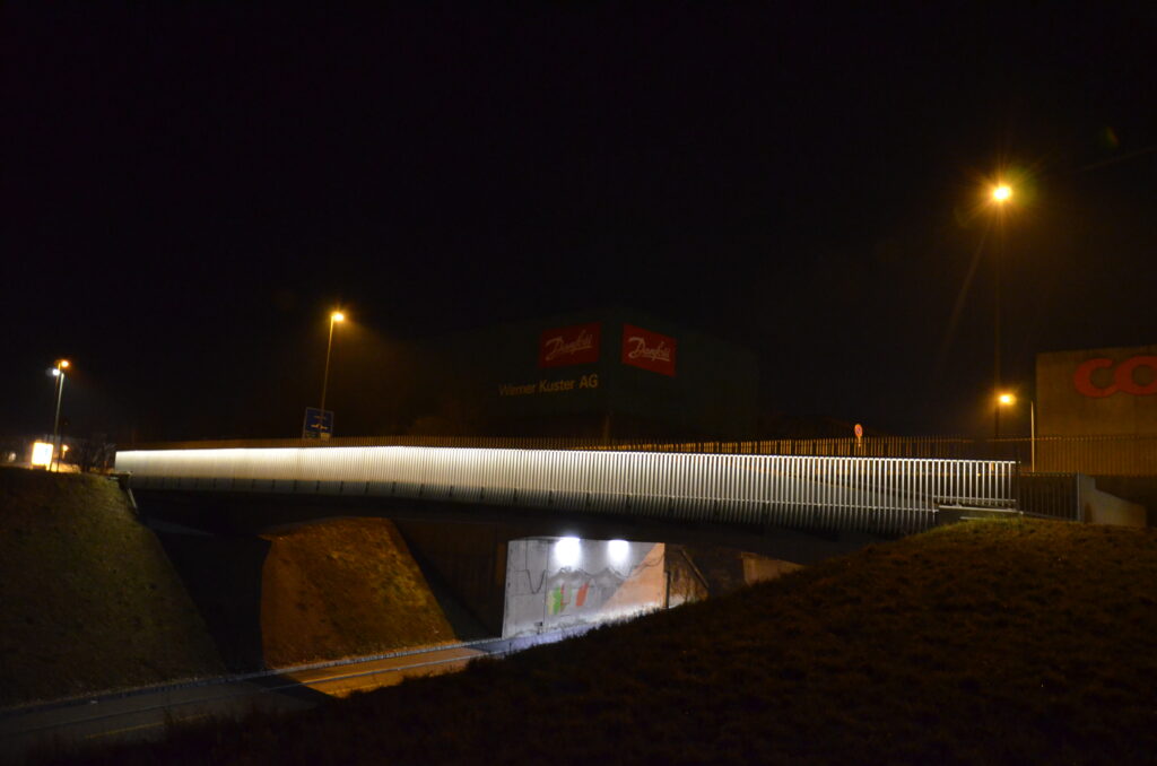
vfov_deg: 41.5
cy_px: 383
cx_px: 578
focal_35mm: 32
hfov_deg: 59.6
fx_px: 1010
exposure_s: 1/8
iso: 3200
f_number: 3.8
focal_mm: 21
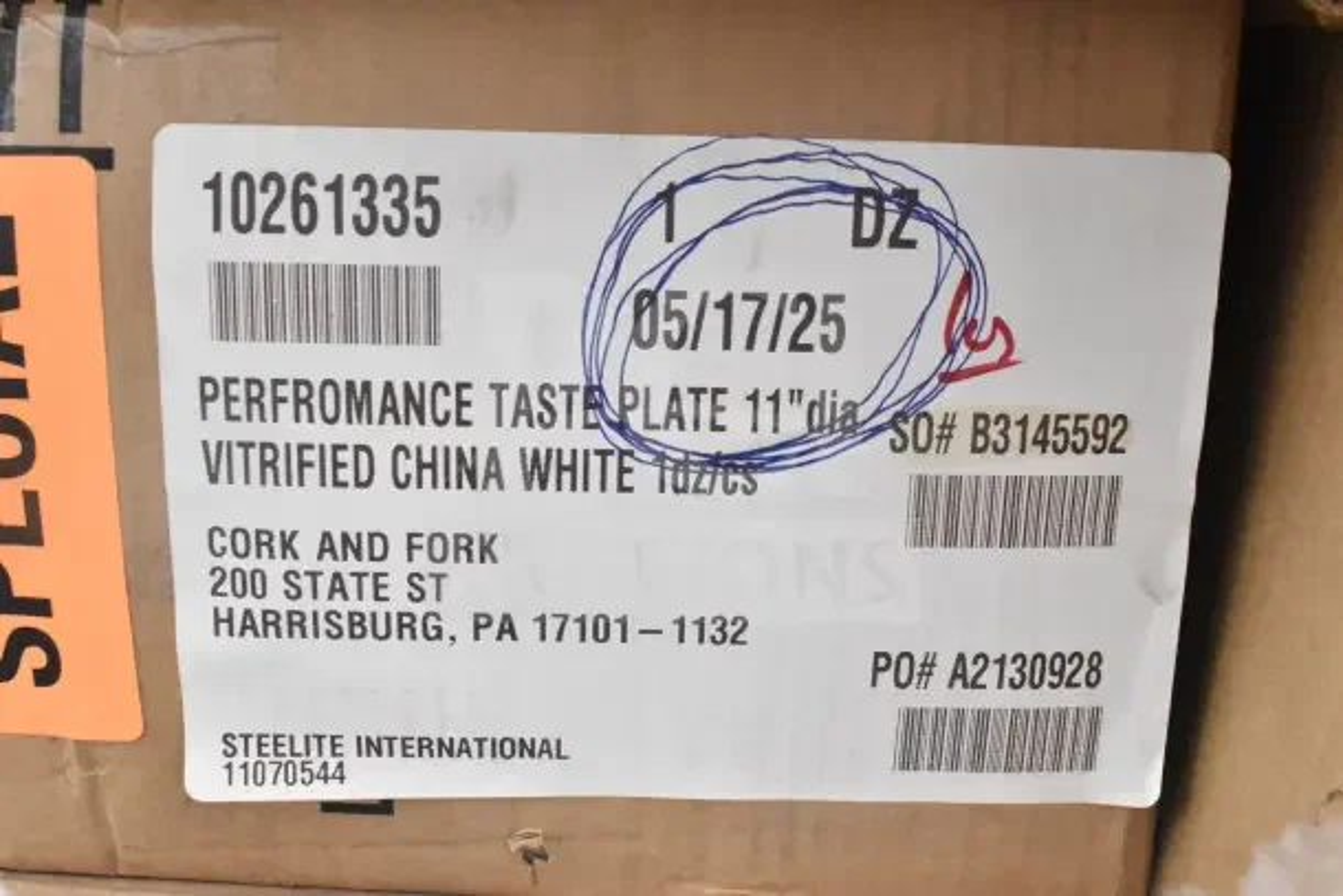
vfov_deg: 34.2
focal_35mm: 39
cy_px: 448
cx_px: 672
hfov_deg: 49.5
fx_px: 1455
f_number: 13
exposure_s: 1/1000
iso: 6400
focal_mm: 26
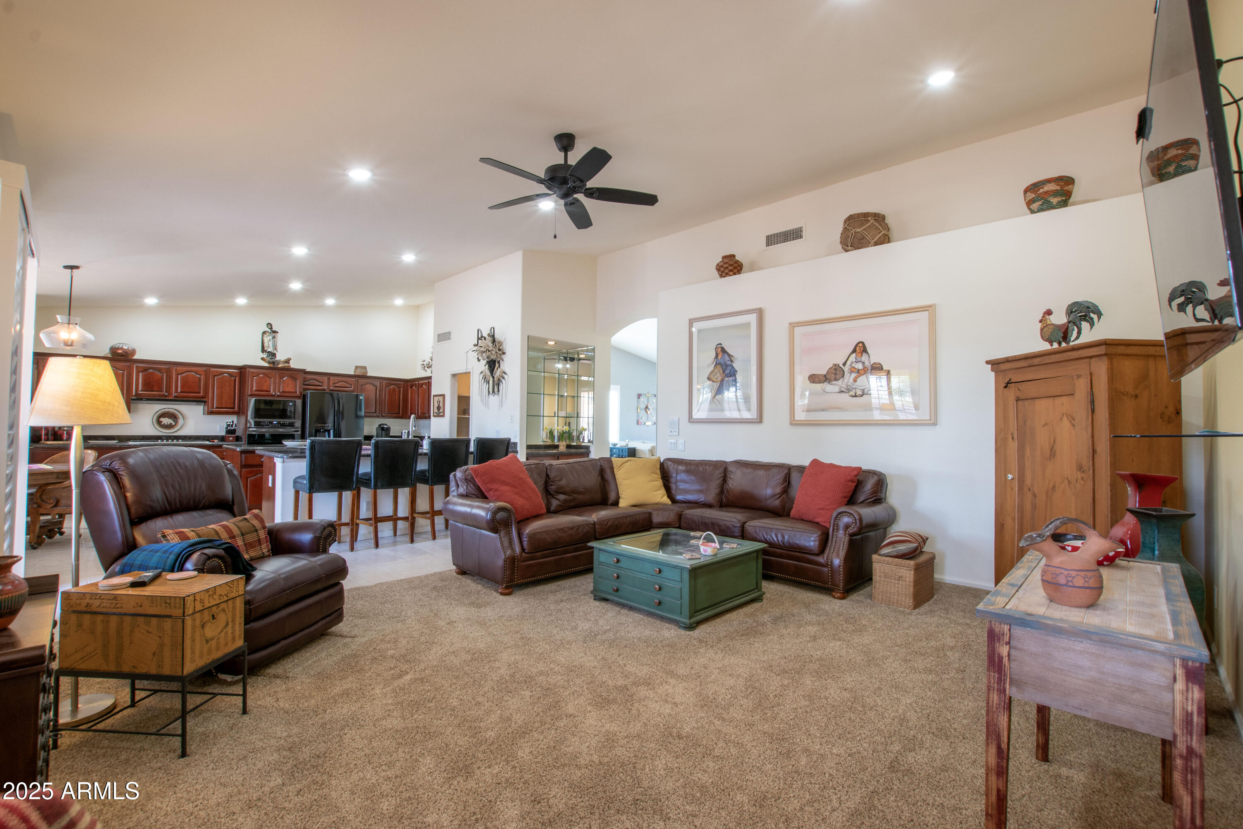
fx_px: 518
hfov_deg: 100.4
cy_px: 414
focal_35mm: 15
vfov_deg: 77.3
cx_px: 622
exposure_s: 1/2
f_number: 11
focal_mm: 10
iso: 100
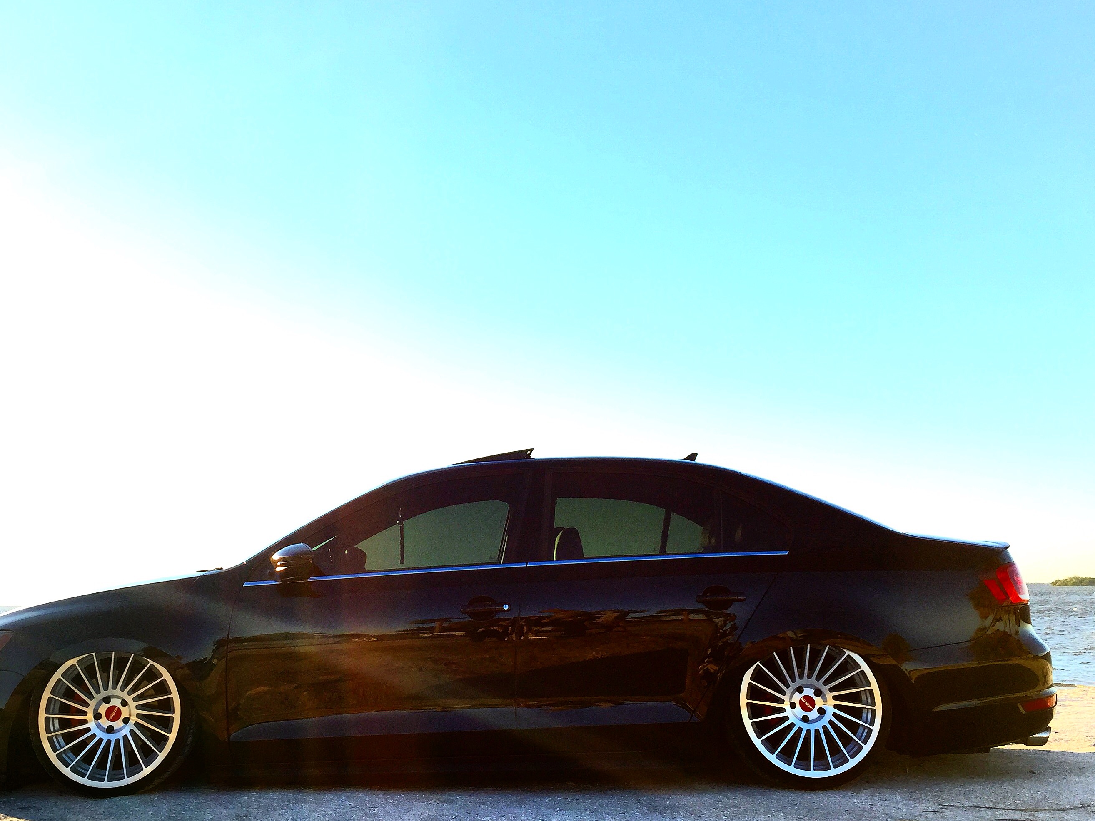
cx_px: 480
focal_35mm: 36
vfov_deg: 39.7
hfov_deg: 51.2
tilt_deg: +8.8
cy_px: 419
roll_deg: -0.7
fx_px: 1139
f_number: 2.2
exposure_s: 1/476
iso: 32
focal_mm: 4.15
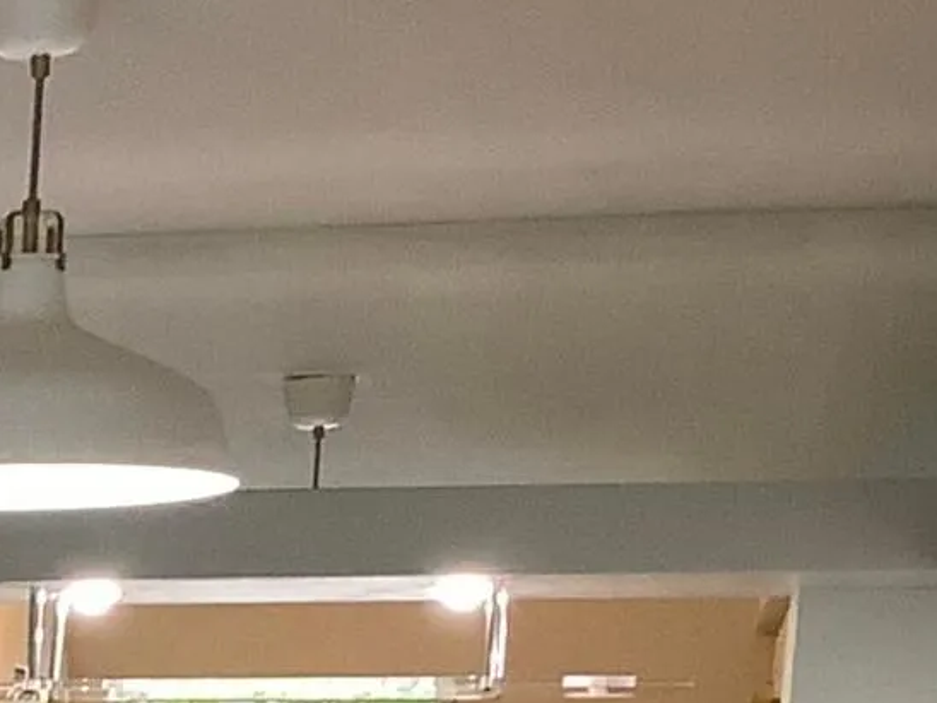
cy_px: 1622
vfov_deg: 8.4
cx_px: -1019
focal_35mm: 163
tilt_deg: -10.0
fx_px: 4412
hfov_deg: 10.9
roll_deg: -1.9
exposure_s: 1/60
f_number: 2.4
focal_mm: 3.3
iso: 125
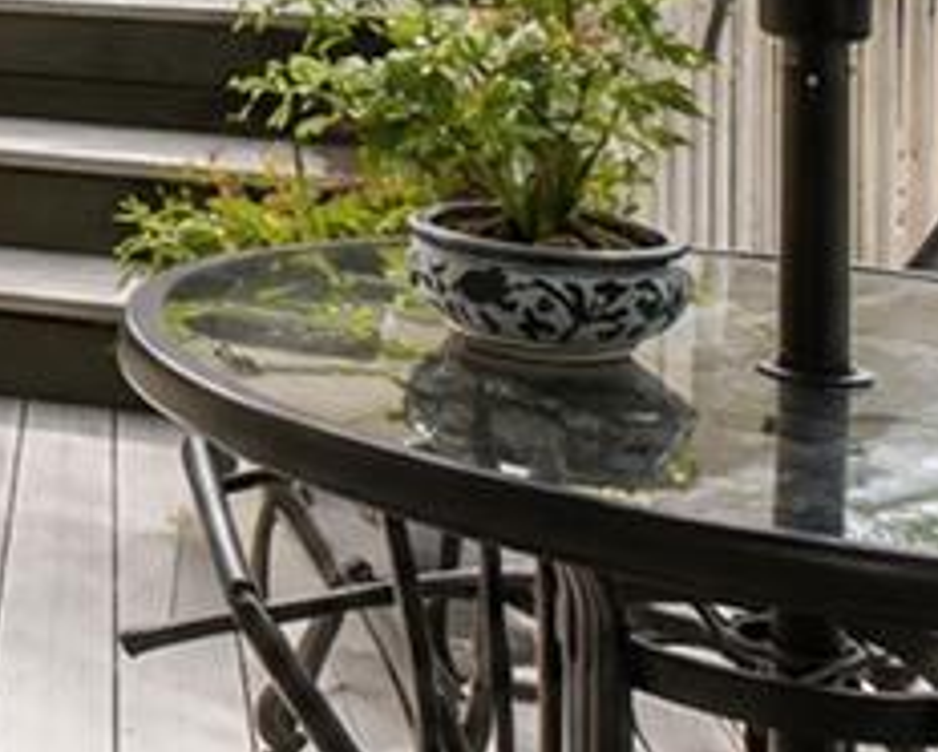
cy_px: -190
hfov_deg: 18.0
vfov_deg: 22.4
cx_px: -1019
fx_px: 1723
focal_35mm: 62
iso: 320
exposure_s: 1/80
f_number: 7.1
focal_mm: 10
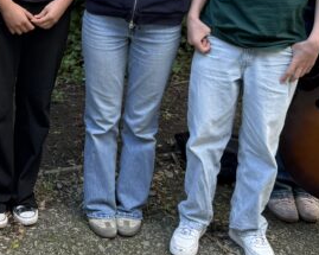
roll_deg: -3.6
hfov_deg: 27.3
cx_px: 30
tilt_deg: -13.3
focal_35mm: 67
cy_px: 20
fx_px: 632
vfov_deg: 22.2
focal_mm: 6.76
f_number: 1.78
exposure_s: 1/121
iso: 64
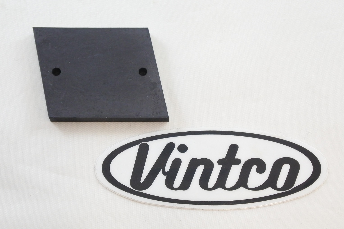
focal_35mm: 49
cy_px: 114
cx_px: 172
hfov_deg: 40.3
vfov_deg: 27.5
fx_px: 468
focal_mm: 18.4
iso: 720
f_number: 4.5
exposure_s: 1/125
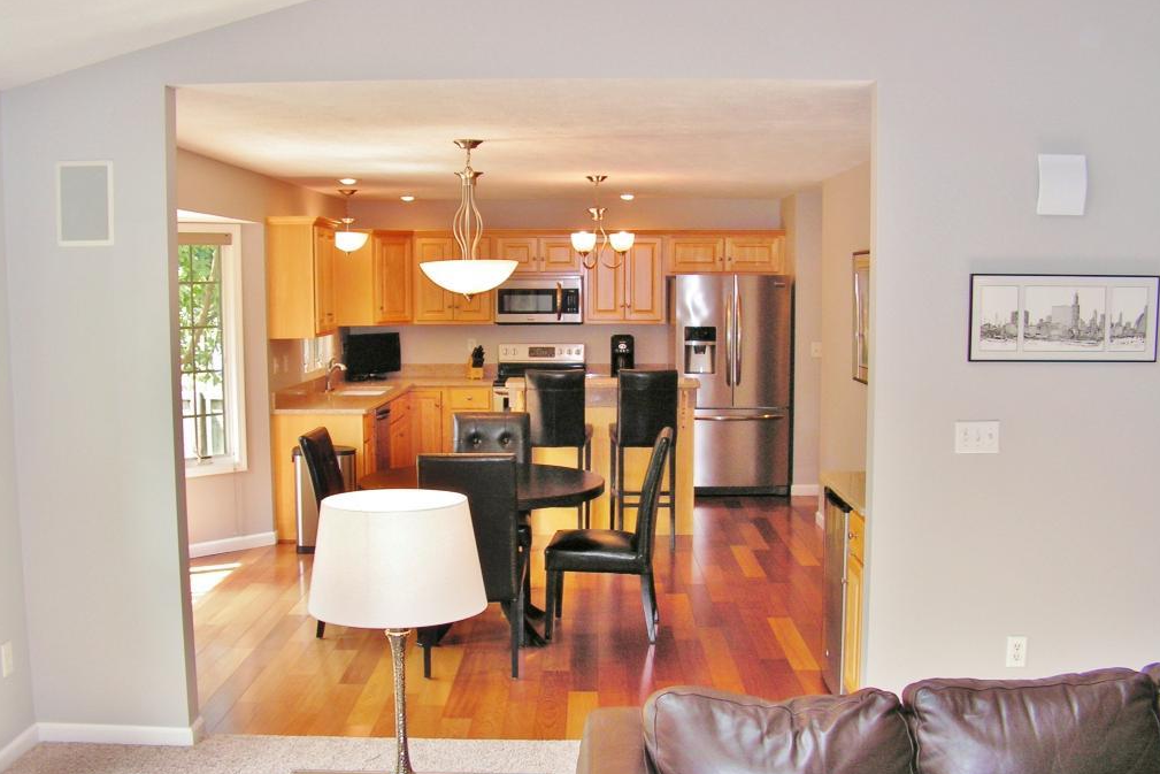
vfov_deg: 35.0
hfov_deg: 50.7
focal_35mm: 38
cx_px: 583
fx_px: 1225
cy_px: 437
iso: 80
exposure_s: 1/40
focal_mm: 6
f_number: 3.2
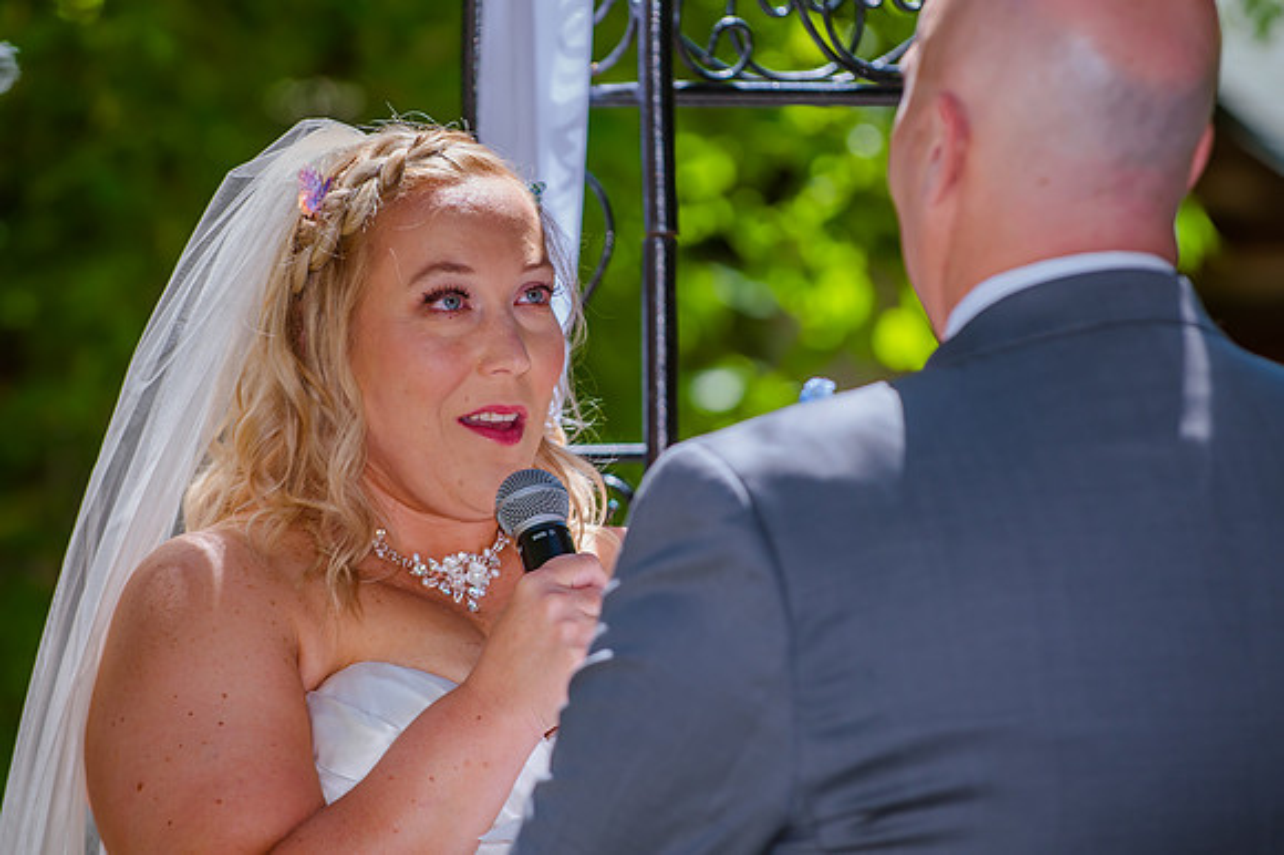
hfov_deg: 8.6
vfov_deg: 5.7
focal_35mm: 241
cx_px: 614
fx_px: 8578
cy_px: 397
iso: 200
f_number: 4
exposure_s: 1/640
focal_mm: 200
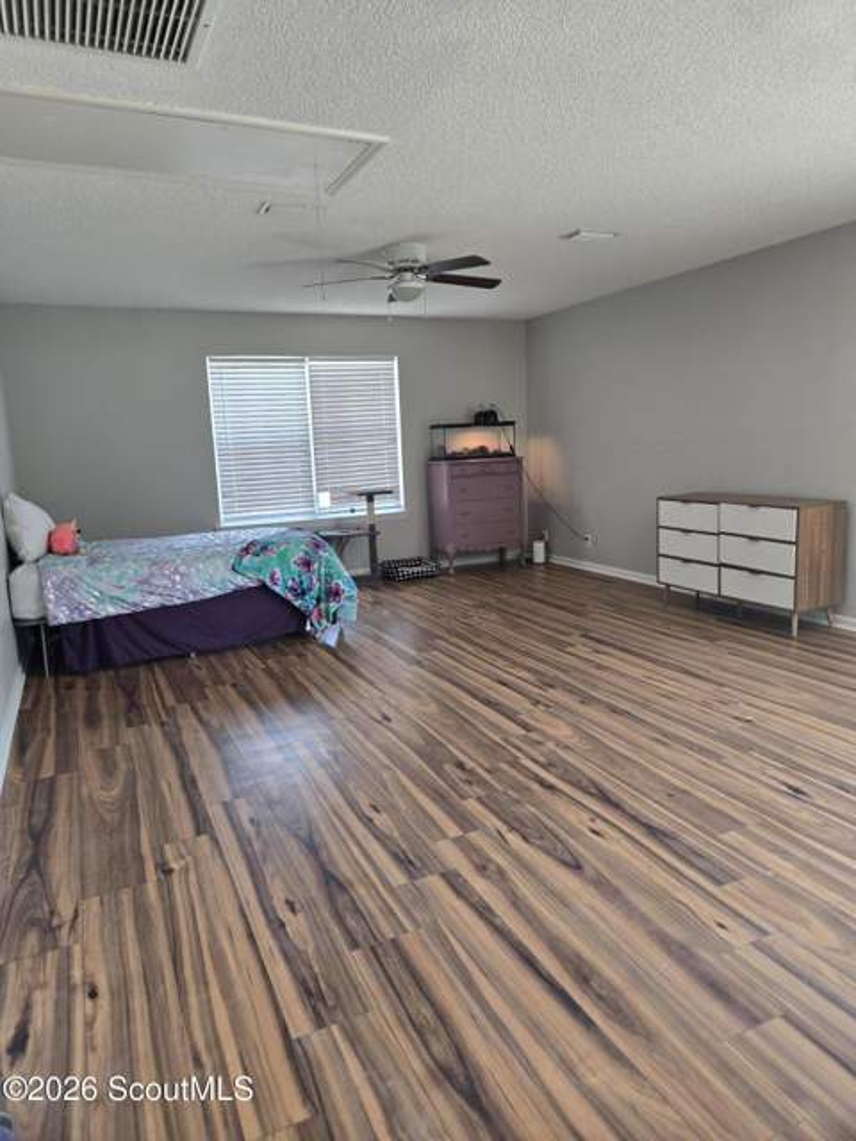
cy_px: 570
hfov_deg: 58.9
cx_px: 428
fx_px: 758
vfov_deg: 73.9
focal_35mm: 23
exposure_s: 1/120
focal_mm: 5.4
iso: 100
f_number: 1.8
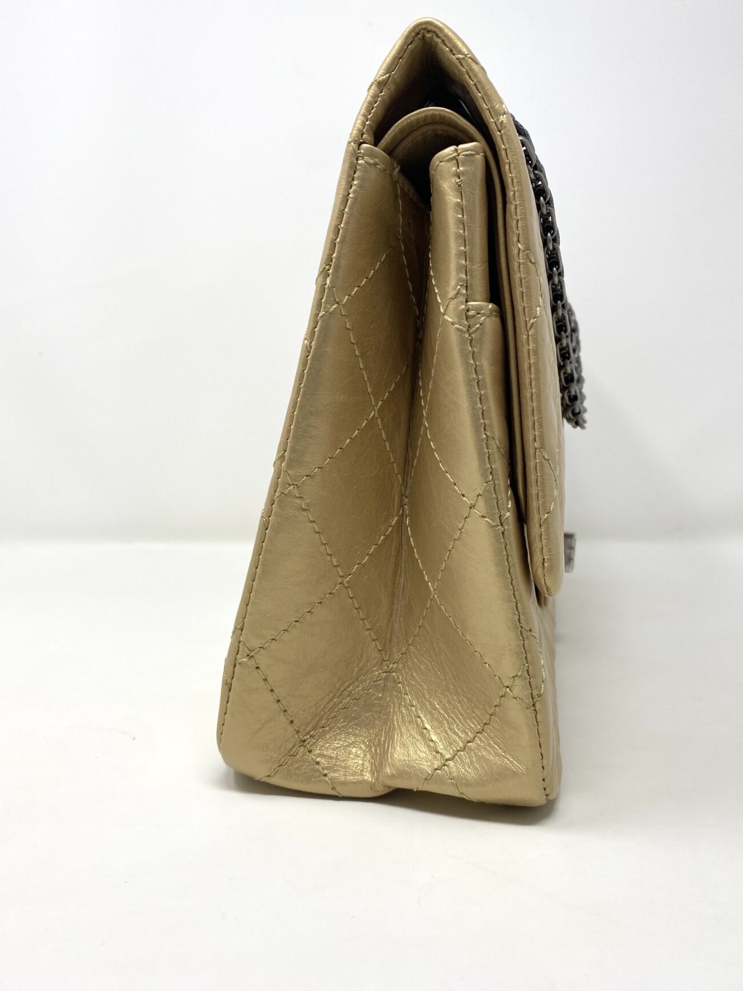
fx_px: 744
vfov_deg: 67.3
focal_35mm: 26
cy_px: 496
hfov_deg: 53.1
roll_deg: -0.3
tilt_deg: -6.4
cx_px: 372
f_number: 1.8
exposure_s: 1/365
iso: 32
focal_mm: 4.25
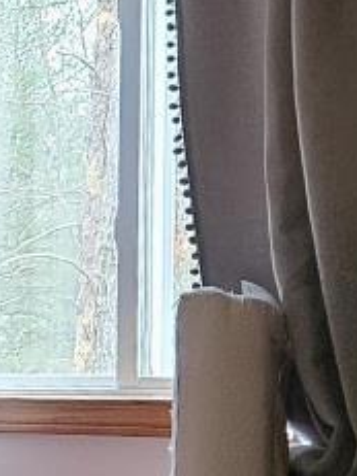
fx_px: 2106
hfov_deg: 8.1
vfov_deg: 12.8
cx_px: -770
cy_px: 447
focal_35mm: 153
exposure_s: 1/30
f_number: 1.8
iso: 640
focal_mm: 5.4
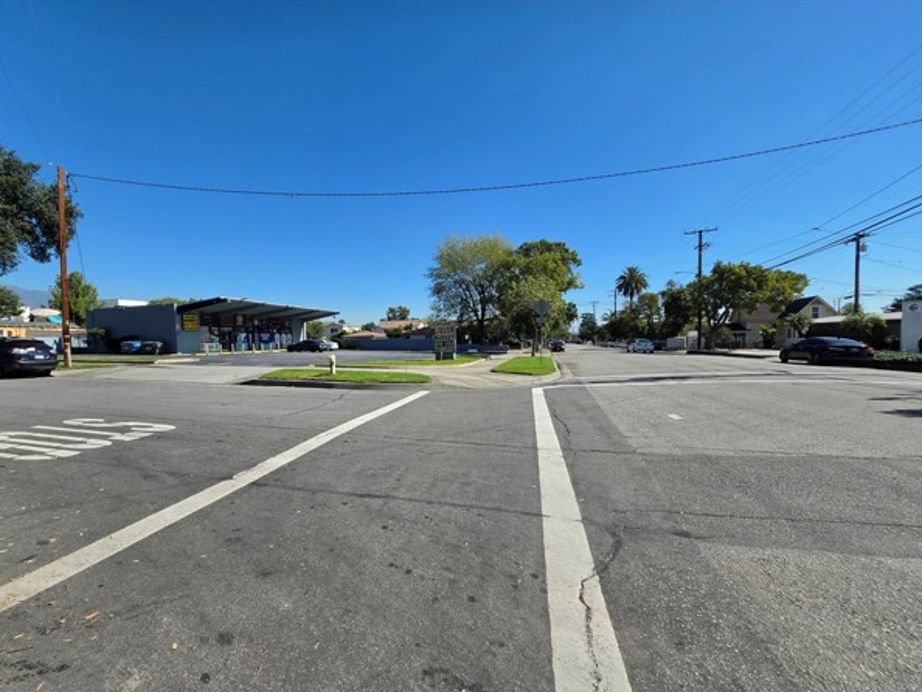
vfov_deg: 85.6
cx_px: 428
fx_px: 373
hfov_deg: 101.9
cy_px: 369
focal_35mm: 14
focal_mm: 1.7
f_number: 2.2
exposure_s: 1/2169
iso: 50
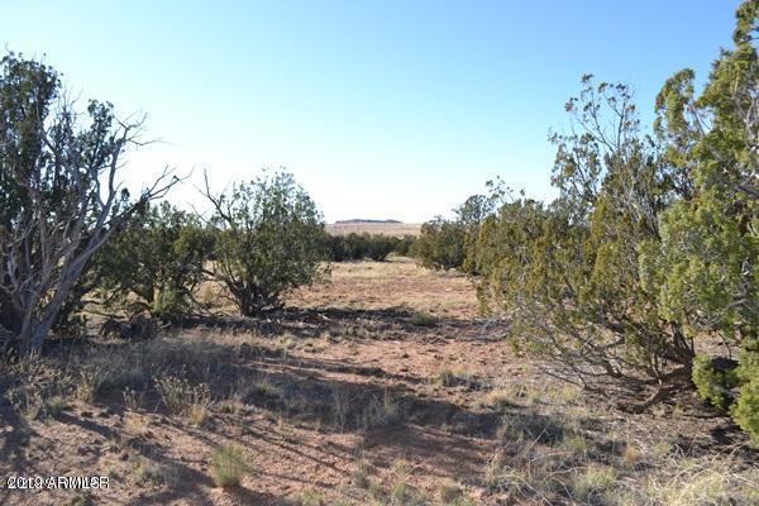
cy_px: 253
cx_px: 380
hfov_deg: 67.4
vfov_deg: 47.9
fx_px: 569
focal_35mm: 27
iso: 100
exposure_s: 1/200
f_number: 6.3
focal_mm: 18
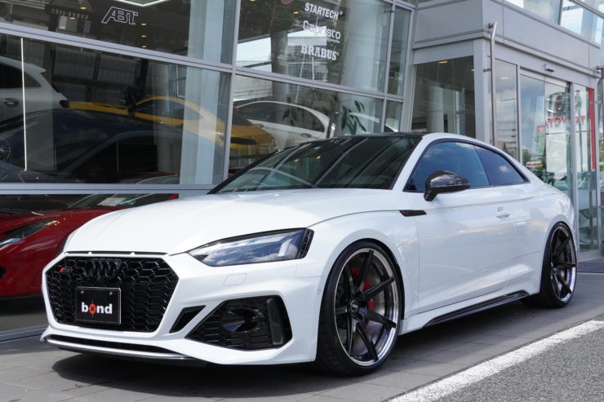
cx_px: 302
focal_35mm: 48
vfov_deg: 28.1
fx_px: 805
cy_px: 201
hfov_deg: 41.1
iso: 3200
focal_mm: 32
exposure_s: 1/3200
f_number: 10
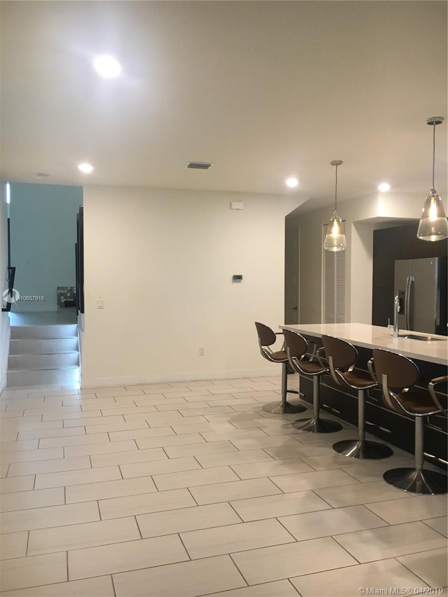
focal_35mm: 29
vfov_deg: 61.7
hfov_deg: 48.2
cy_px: 298
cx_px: 224
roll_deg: -0.4
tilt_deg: -2.3
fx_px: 500
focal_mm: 4.15
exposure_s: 1/30
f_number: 2.2
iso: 100
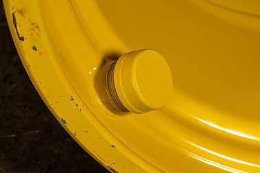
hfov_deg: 12.8
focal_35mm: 160
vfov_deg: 8.6
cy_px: 93
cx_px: 122
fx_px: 1156
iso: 500
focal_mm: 104
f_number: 5.6
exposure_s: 1/100
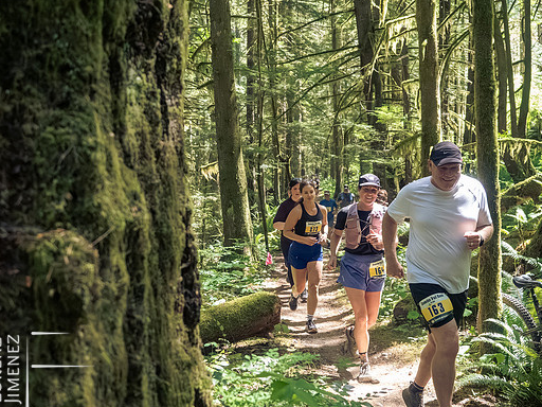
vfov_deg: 32.2
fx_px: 705
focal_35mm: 45
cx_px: 279
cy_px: 217
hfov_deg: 42.1
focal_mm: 19
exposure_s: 1/1000
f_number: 2.8
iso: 4000
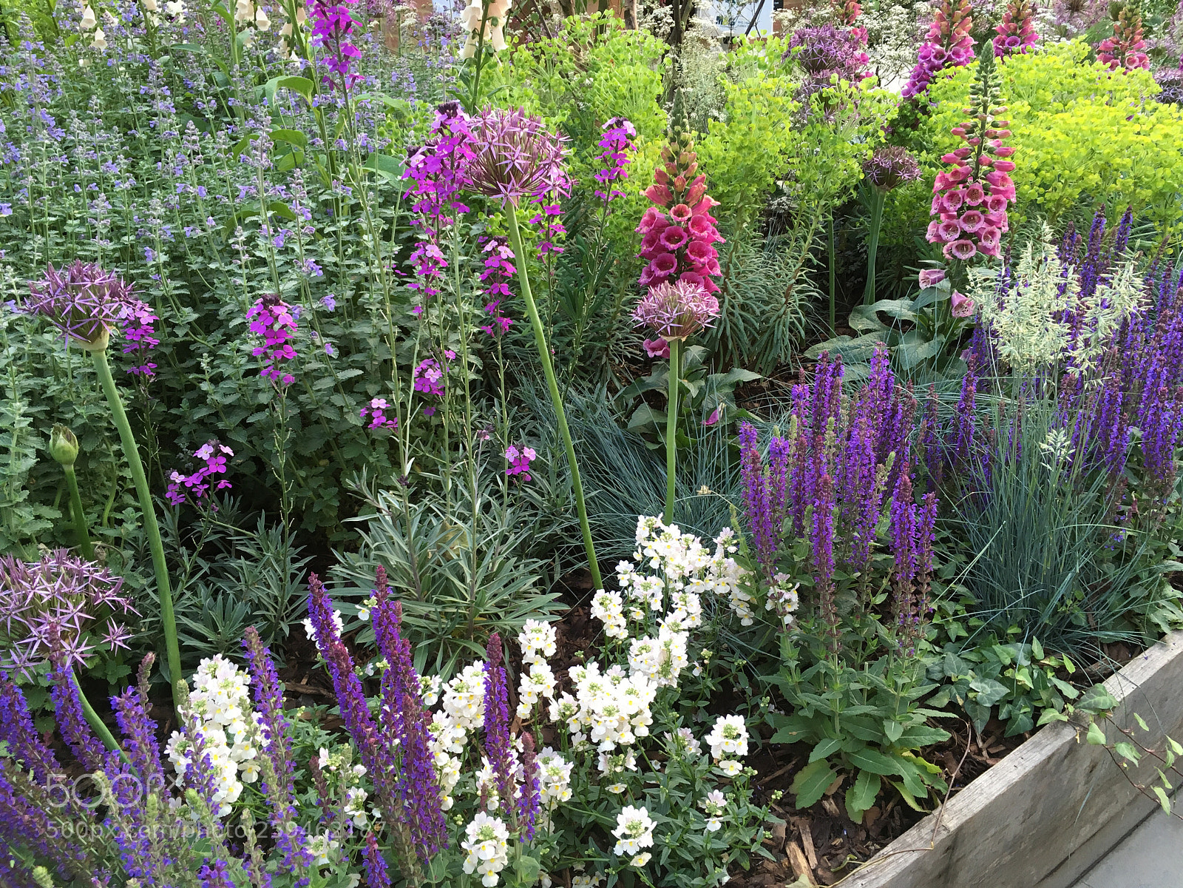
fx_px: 991
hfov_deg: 61.7
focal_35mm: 29
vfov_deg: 48.2
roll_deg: +2.2
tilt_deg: -27.9
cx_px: 592
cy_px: 444
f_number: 2.2
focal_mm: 4.15
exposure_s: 1/40
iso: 32
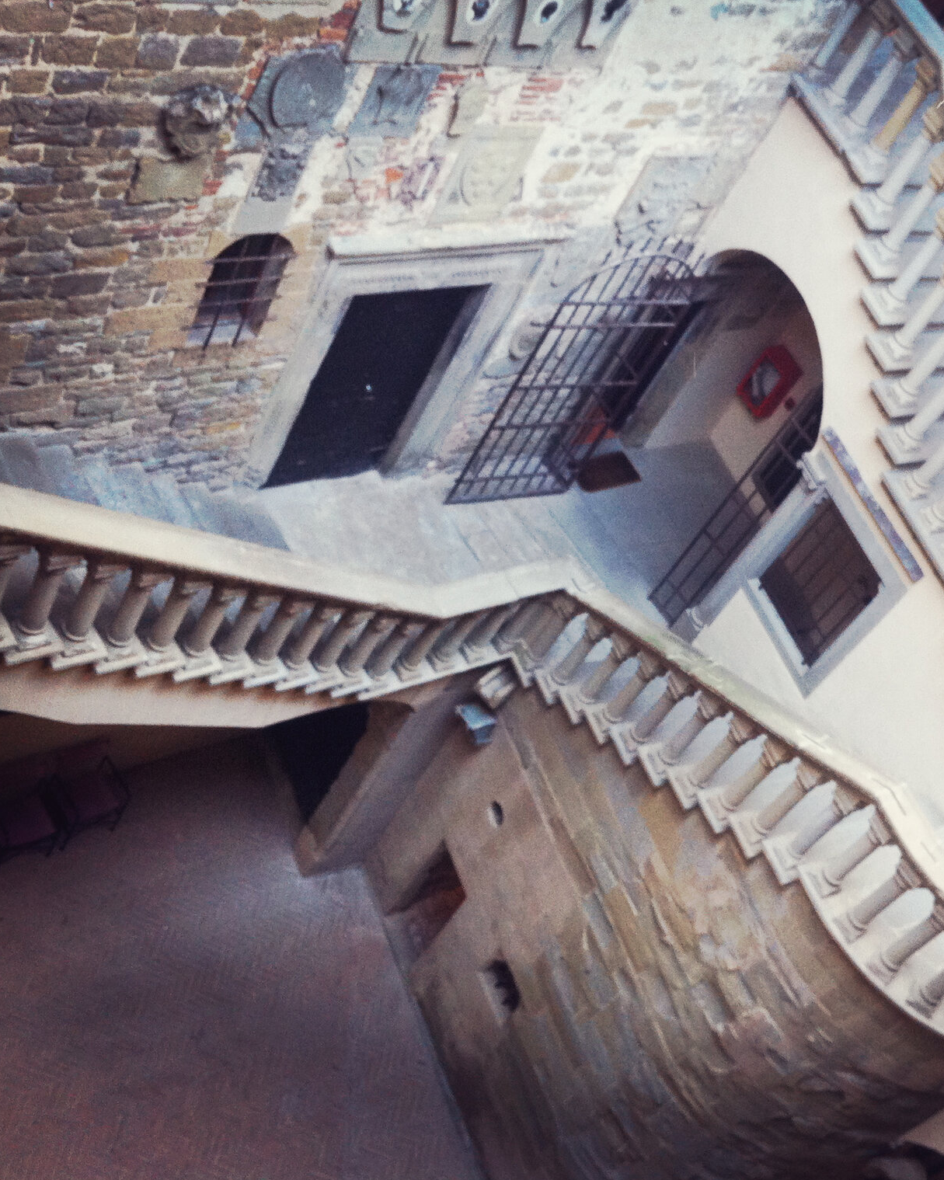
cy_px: 592
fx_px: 1607
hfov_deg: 32.1
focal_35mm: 46
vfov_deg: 40.3
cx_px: 710
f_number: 2.8
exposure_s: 1/15
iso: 160
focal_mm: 3.85
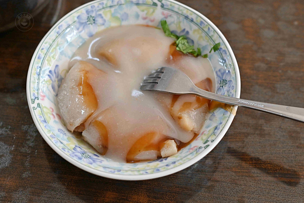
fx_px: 633
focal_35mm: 75
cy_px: 102
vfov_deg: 18.2
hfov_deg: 27.0
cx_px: 152
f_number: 3.2
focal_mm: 50
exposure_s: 1/200
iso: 560
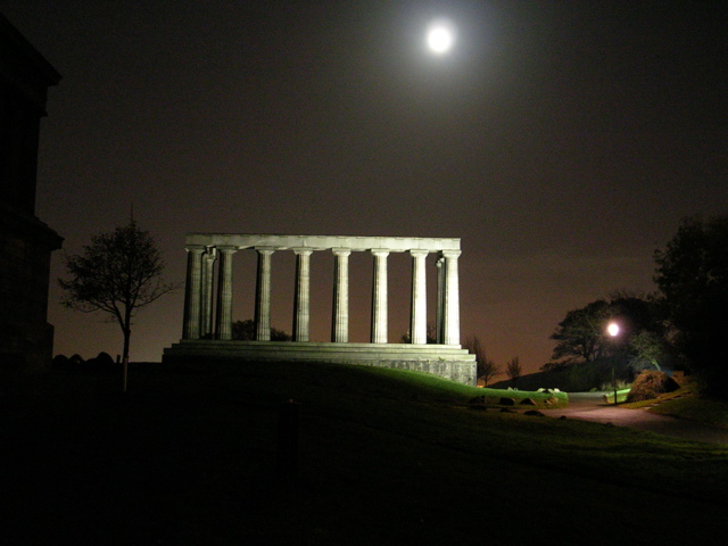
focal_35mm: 38
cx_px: 364
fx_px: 799
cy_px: 273
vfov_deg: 37.7
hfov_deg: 49.0
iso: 200
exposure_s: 1.47
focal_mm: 5.8
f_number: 2.8
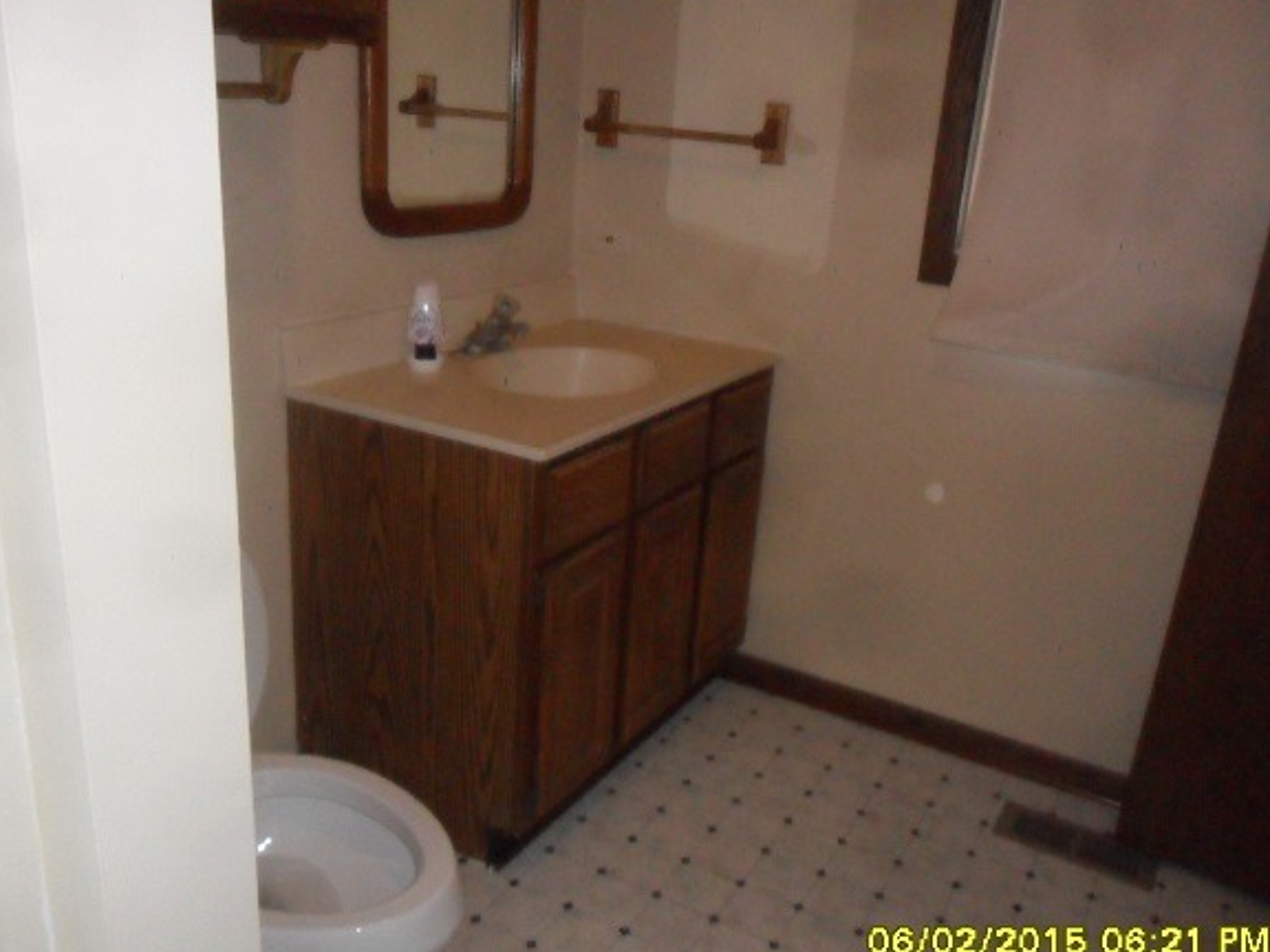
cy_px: 513
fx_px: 1101
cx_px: 642
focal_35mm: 30
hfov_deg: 60.0
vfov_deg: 46.8
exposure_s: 1/45
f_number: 3.5
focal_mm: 4.9
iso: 400
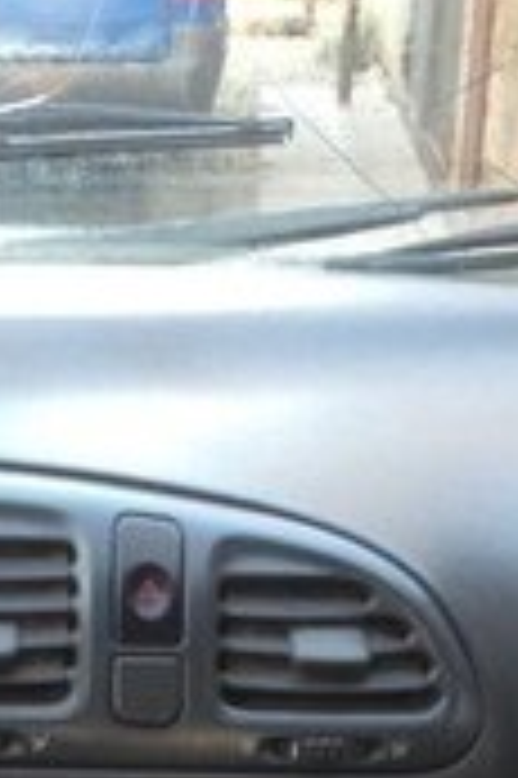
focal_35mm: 131
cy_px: 942
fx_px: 2833
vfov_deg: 15.1
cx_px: 41
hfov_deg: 10.4
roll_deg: -3.2
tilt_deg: -23.7
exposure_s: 1/20
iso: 80
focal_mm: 4.12
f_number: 2.4
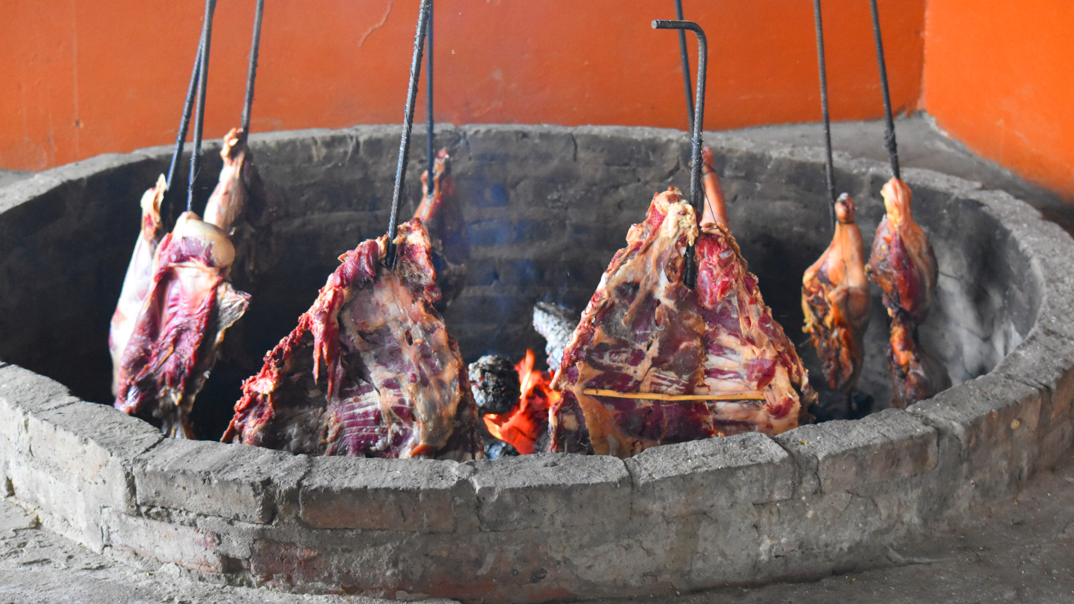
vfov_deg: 14.0
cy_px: 298
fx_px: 2464
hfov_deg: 24.6
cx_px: 537
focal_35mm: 87
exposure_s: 1/60
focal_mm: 55
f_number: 4.5
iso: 4500
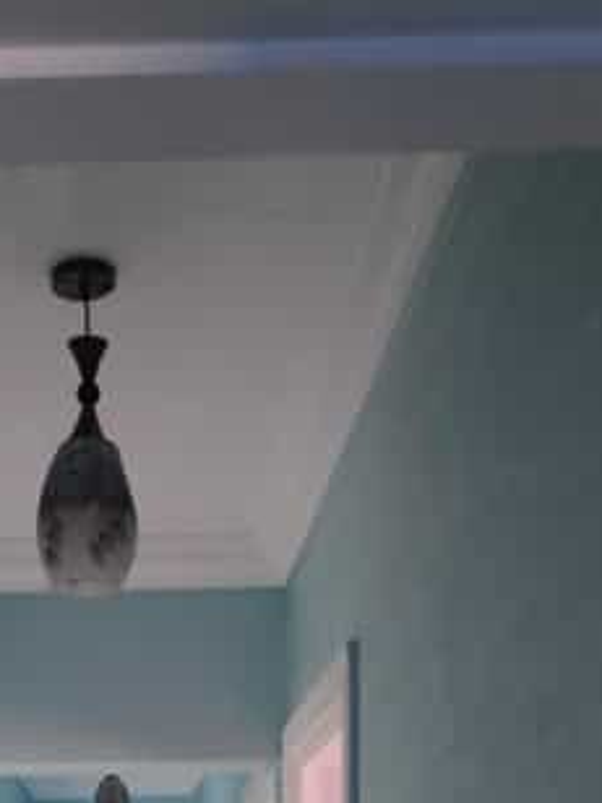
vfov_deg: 29.7
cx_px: 68
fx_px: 1206
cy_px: 1038
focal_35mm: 52
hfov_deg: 27.1
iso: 1280
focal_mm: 3.94
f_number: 1.9
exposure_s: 1/50
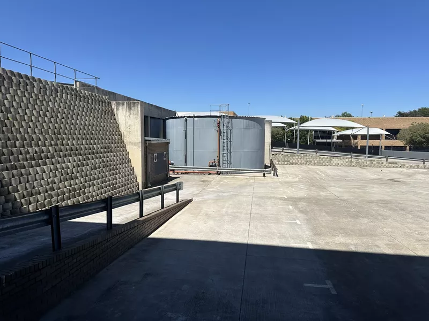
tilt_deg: -9.2
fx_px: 297
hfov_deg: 71.6
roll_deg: -1.5
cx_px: 214
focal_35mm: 24
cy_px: 160
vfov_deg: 56.8
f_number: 1.78
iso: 80
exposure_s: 1/5525
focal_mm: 6.86
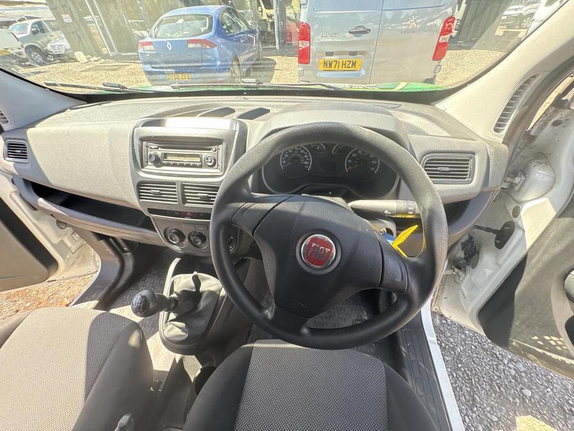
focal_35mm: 14
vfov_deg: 85.7
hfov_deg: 102.1
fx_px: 232
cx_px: 287
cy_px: 216
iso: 125
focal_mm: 2.22
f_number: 2.2
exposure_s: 1/99
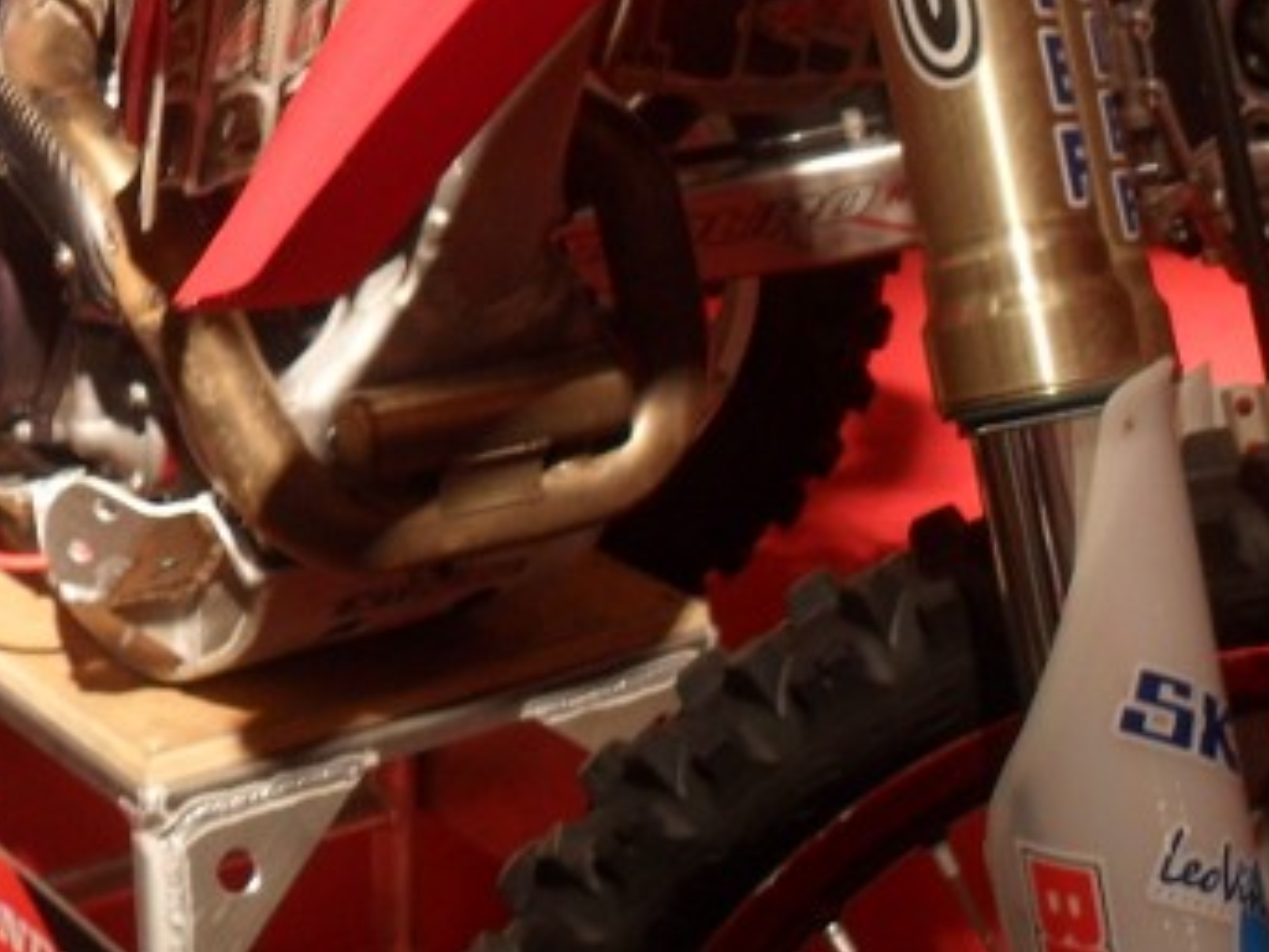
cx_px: 246
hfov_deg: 23.5
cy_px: -156
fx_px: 3007
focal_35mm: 82
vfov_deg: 17.3
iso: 100
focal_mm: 6.2
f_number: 2.8
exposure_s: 1/30
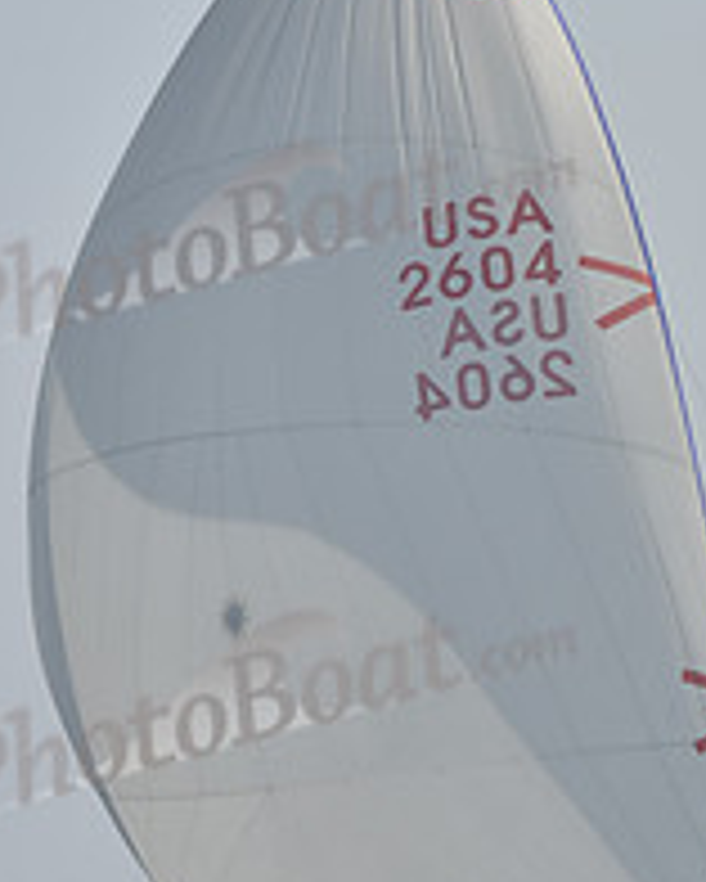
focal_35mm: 555
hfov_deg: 2.8
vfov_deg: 3.5
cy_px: 410
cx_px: 812
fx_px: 14485
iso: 280
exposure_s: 1/1000
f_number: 9
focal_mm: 200
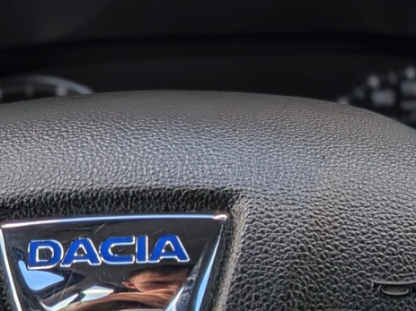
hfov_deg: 22.3
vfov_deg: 17.5
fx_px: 997
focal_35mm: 83
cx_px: 456
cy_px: 285
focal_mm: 4.53
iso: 30
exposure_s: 1/291
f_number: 1.7
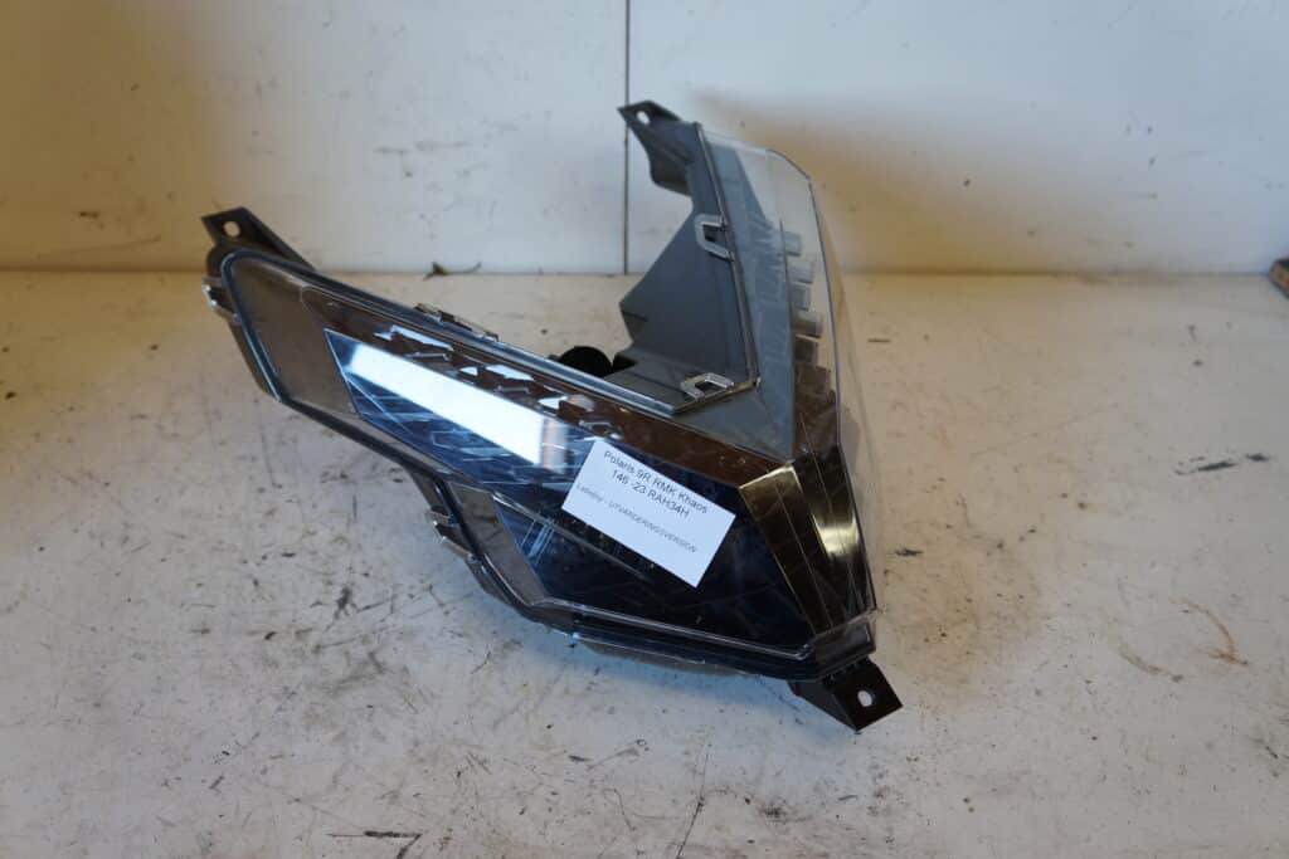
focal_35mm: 39
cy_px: 430
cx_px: 644
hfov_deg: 49.5
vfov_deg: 34.2
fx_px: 1397
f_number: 4
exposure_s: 1/60
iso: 320
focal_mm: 26
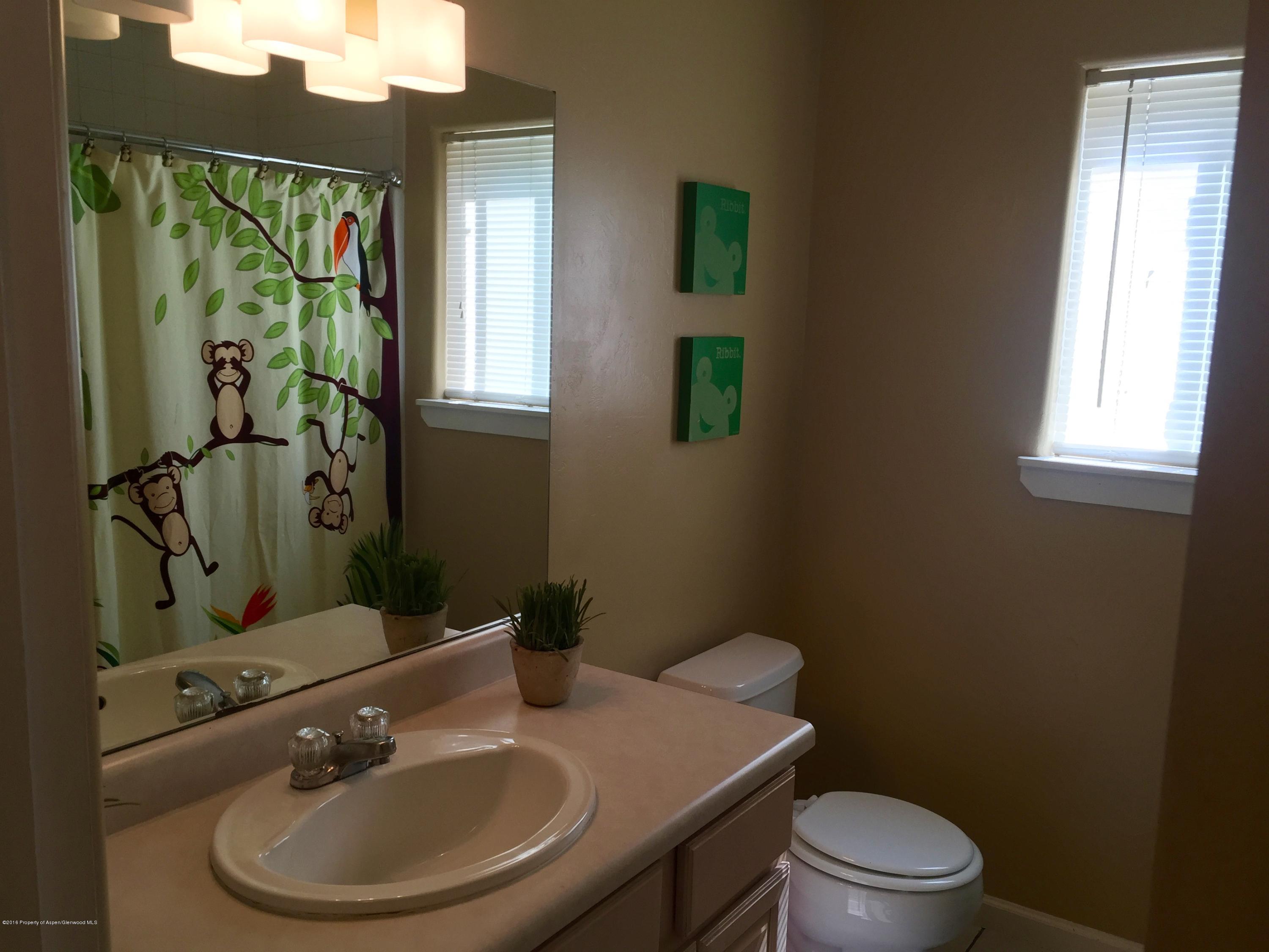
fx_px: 1063
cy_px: 476
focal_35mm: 29
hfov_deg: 61.7
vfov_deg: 48.2
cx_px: 634
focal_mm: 4.15
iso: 50
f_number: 2.2
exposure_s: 1/120
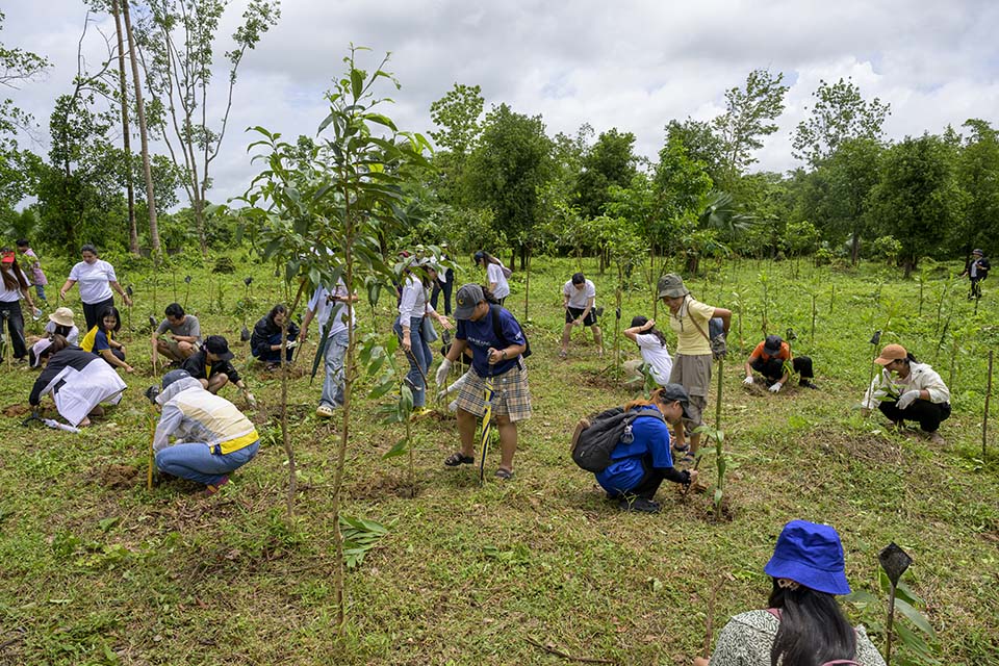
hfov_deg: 73.7
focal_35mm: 24
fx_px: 666
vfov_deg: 53.1
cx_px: 500
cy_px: 333
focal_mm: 24
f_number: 8
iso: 220
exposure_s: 1/640
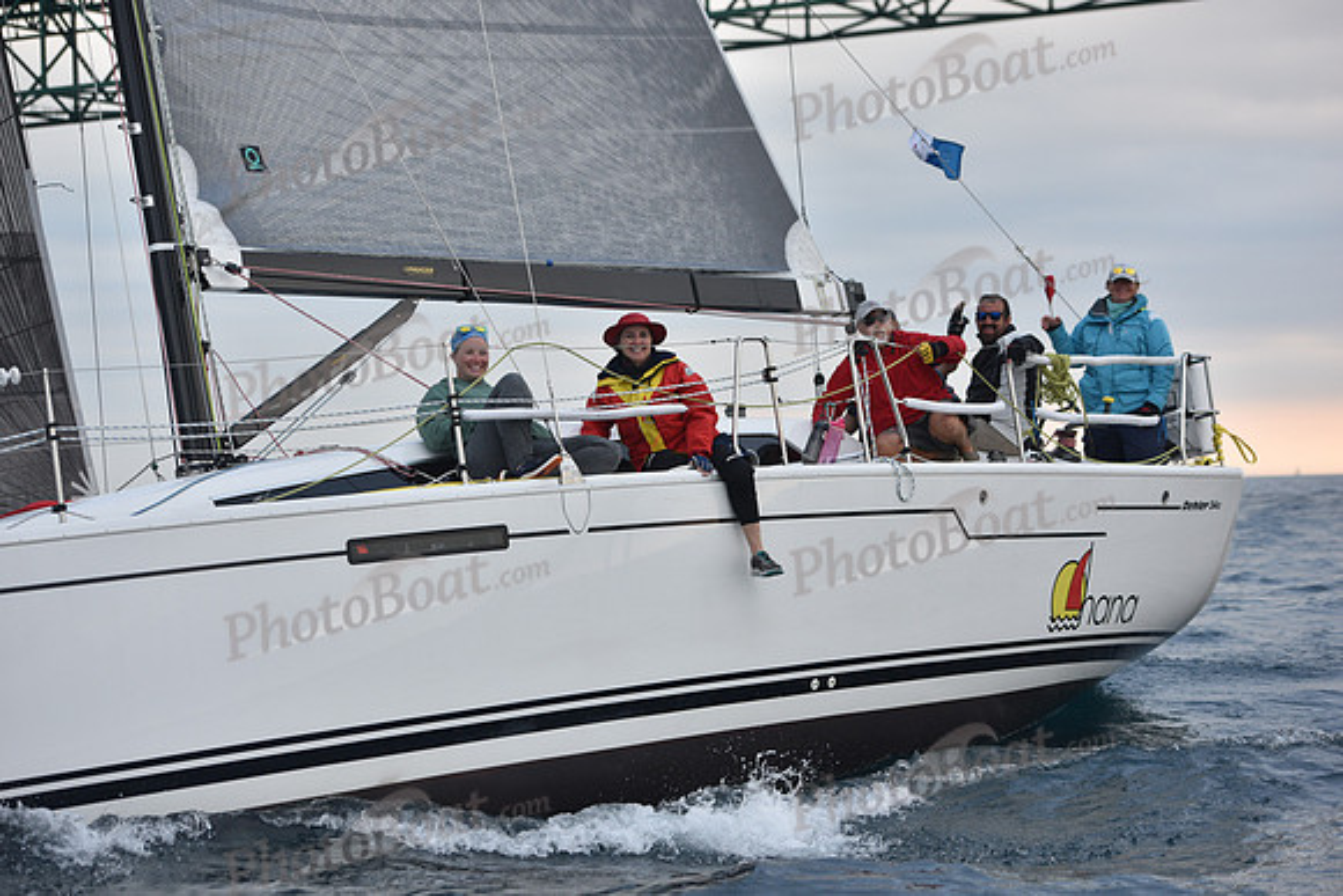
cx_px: 672
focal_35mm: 92
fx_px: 3433
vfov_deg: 14.9
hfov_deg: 22.1
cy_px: 448
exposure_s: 1/640
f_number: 4
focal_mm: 92
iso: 500
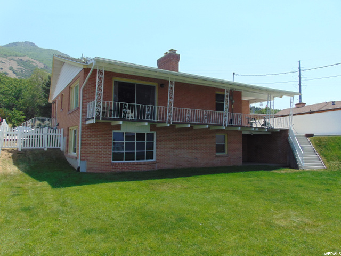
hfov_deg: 69.4
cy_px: 128
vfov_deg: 54.9
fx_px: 246
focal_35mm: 25
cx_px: 170
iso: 80
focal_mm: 4.5
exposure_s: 1/160
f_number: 7.7
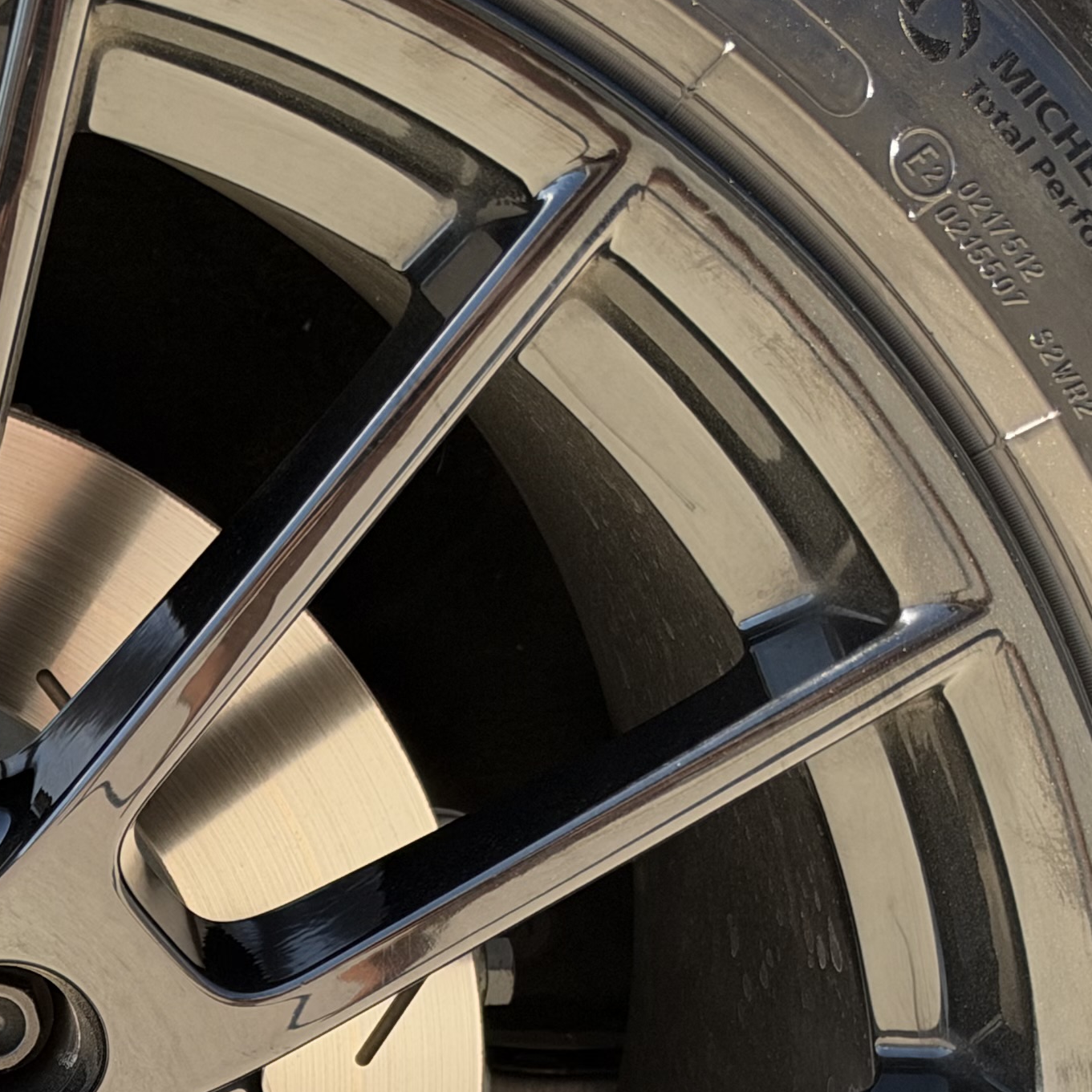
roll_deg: +0.7
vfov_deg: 18.8
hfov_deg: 18.3
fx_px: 3176
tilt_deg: -19.3
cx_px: -288
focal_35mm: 89
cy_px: 1171
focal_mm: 6.93
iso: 100
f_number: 1.8
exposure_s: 1/570
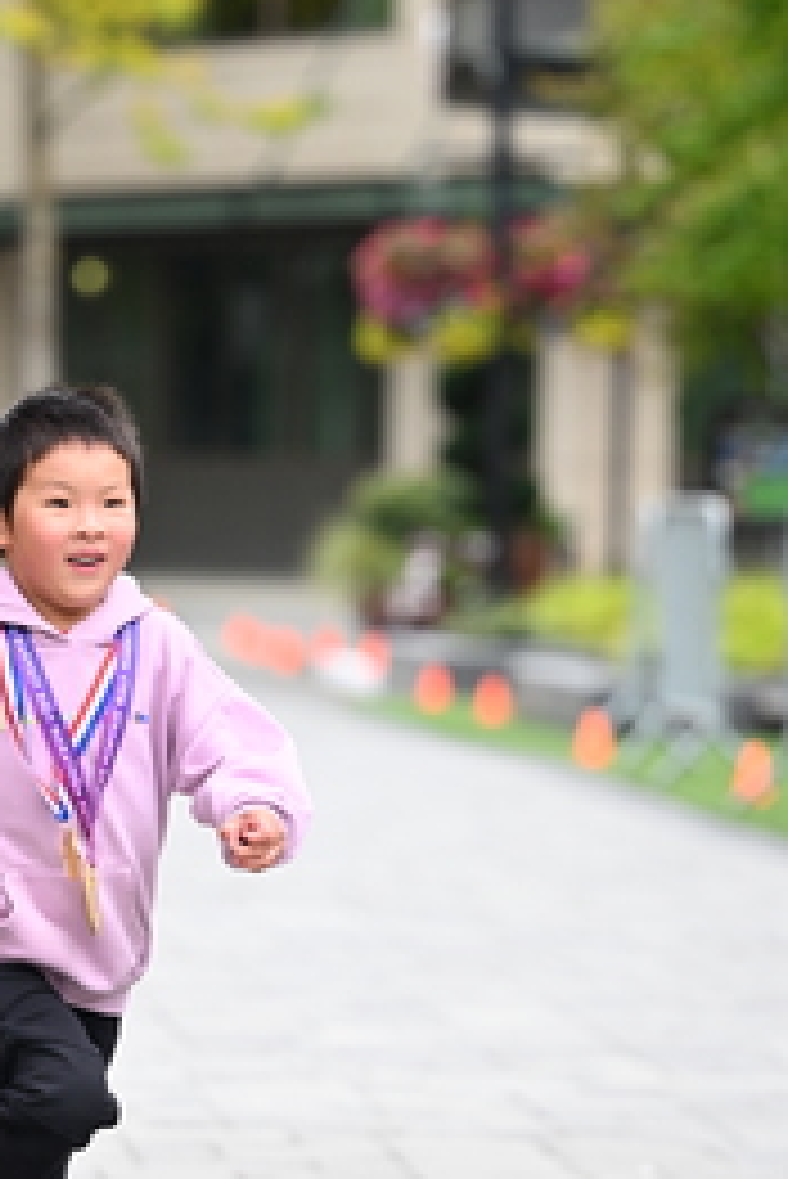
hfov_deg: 5.3
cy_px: 752
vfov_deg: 7.9
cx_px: 227
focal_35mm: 262
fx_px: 8590
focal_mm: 125
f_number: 2.8
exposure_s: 1/1600
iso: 640
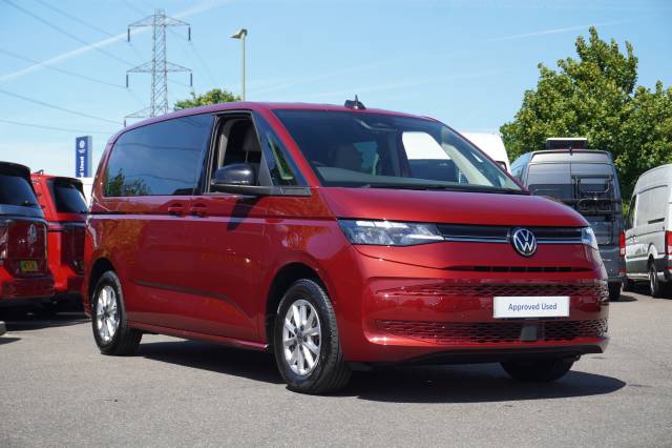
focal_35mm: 64
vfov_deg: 21.1
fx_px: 1203
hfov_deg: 31.2
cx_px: 336
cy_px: 224
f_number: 7.1
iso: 100
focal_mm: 43
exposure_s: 1/125
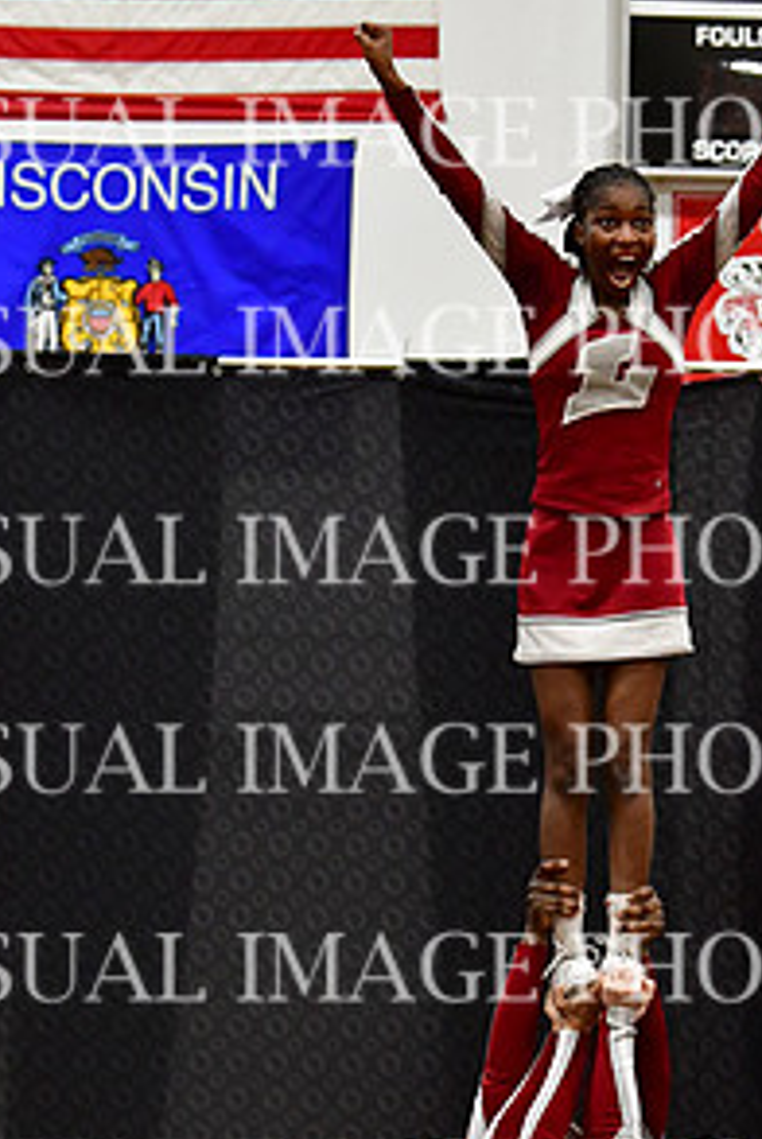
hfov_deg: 5.5
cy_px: 863
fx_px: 7950
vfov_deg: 8.2
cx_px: 542
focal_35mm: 251
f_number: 4
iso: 4000
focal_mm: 85
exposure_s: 1/500
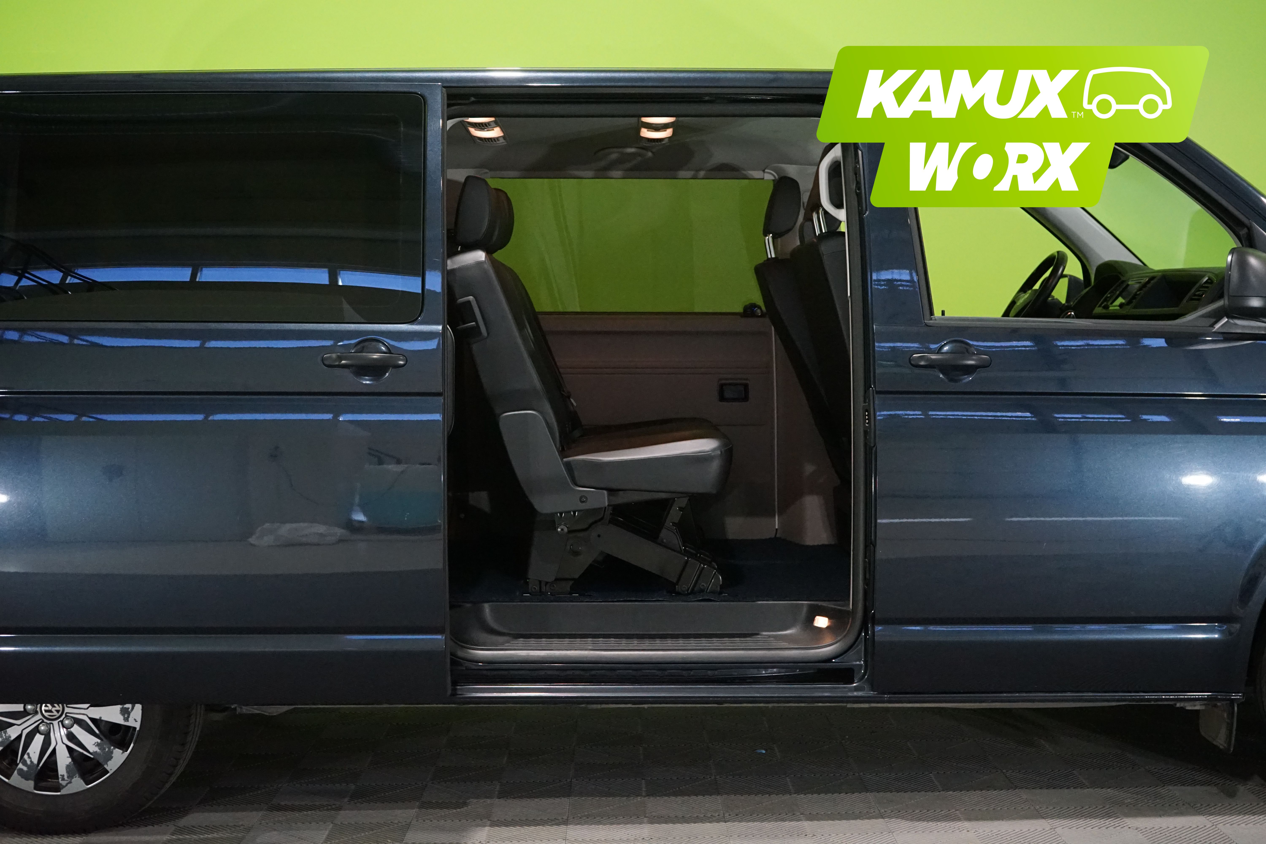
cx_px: 633
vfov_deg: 27.5
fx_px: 1723
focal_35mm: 49
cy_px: 422
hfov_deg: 40.3
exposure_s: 1/125
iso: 6400
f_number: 7.1
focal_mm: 49
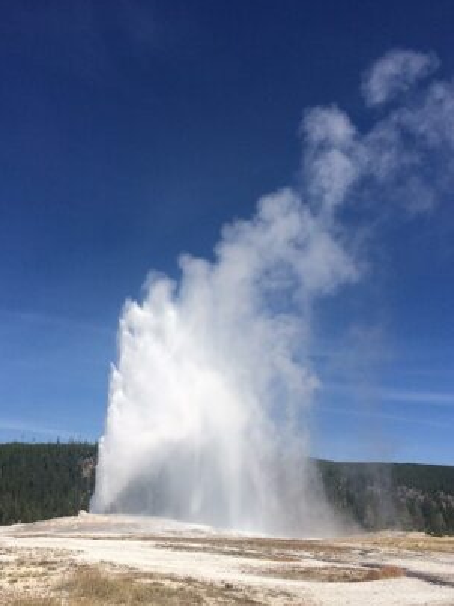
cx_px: 207
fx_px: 630
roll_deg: -0.7
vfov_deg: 51.4
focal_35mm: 36
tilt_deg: +18.4
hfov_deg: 39.6
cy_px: 313
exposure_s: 1/4115
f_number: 2.2
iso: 32
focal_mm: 4.15
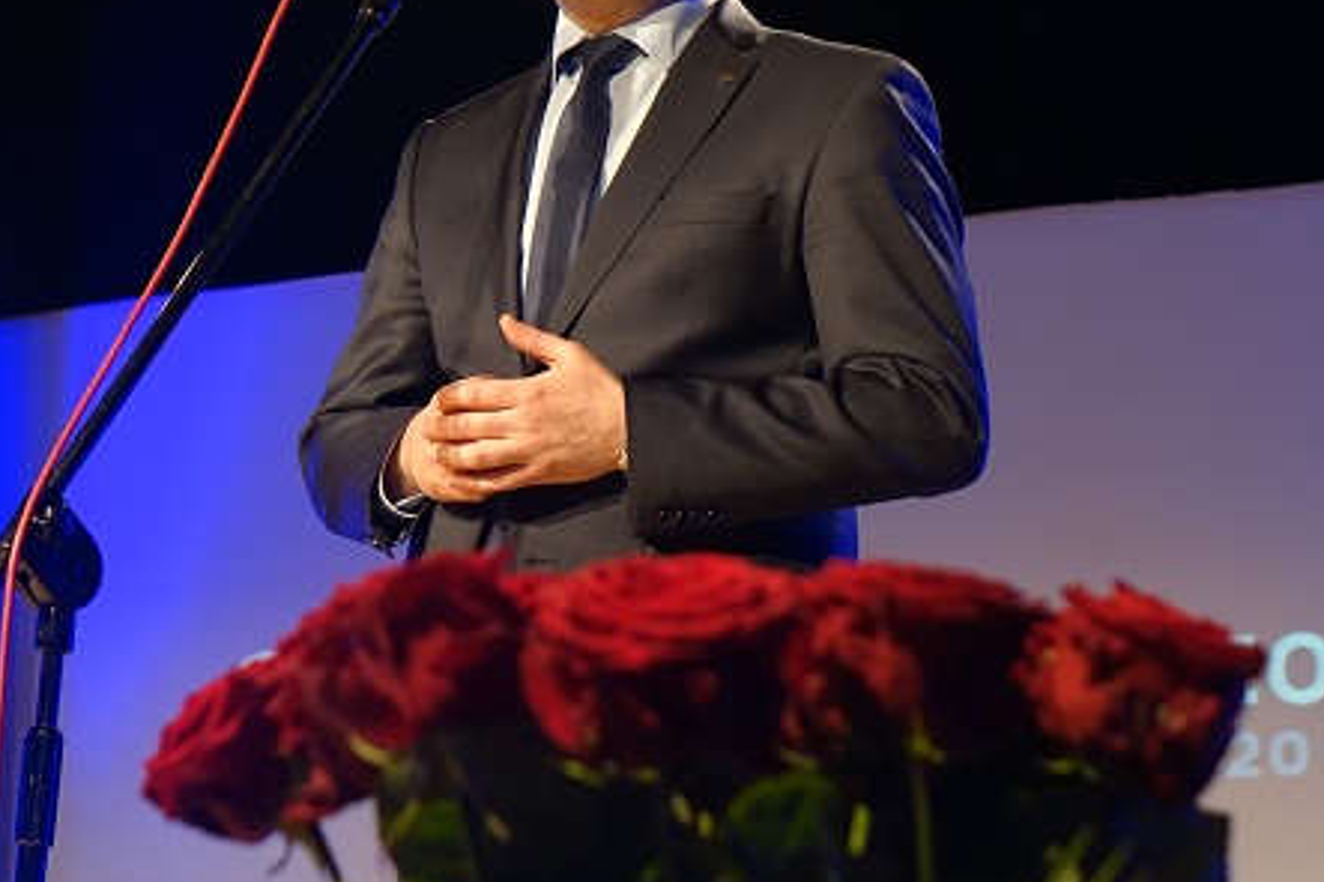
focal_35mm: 112
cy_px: 303
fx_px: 4117
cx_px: 445
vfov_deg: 12.2
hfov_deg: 18.2
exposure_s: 1/50
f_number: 2.8
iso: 800
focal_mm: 22.85
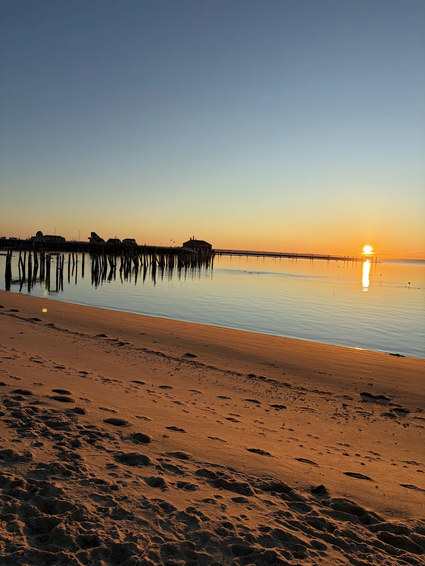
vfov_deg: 67.3
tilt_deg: -4.7
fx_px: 426
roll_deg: -2.6
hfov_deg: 53.1
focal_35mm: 26
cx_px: 212
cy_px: 283
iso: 50
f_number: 1.6
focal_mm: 5.96
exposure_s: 1/1953
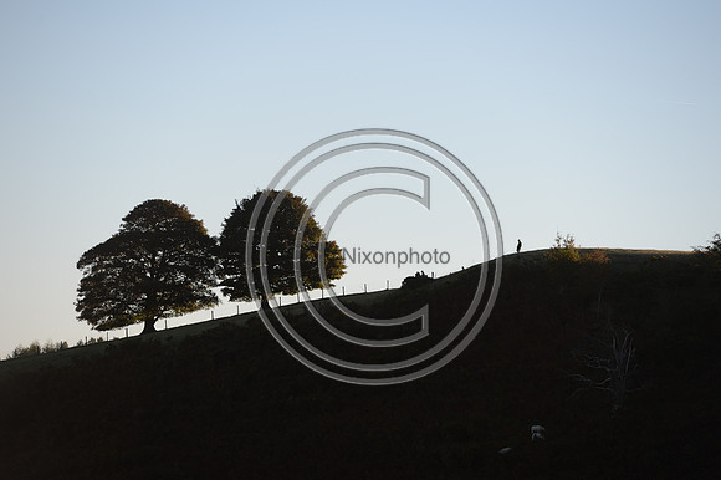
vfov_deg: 7.4
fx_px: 3703
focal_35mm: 185
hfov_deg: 11.1
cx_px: 360
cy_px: 240
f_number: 4.5
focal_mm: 185
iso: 110
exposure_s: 1/800
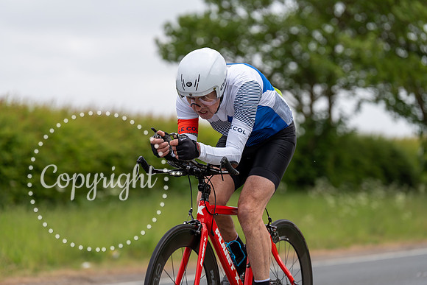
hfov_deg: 15.8
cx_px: 214
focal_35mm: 130
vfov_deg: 10.6
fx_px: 1542
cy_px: 142
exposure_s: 1/1250
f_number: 3.2
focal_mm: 130
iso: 160
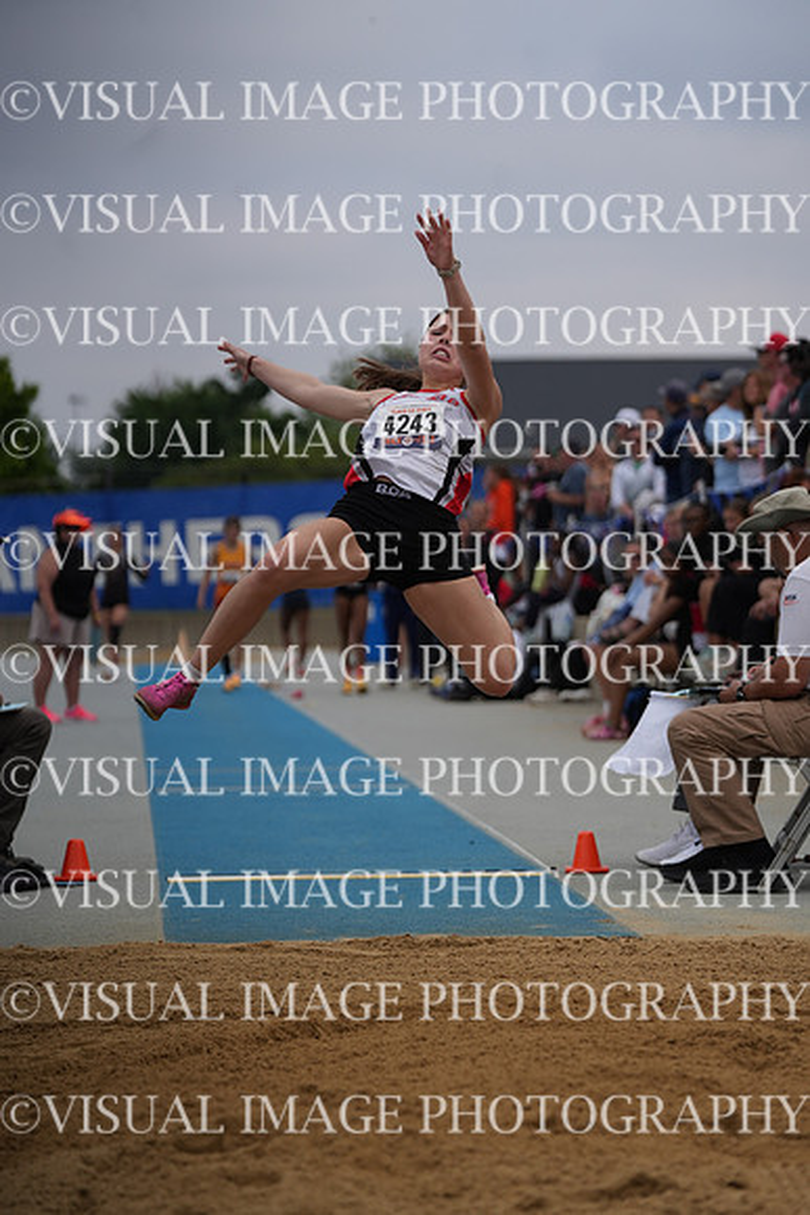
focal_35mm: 138
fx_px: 4654
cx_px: 405
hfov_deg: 9.9
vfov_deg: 14.9
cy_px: 608
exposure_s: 1/8000
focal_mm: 138
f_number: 4
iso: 400
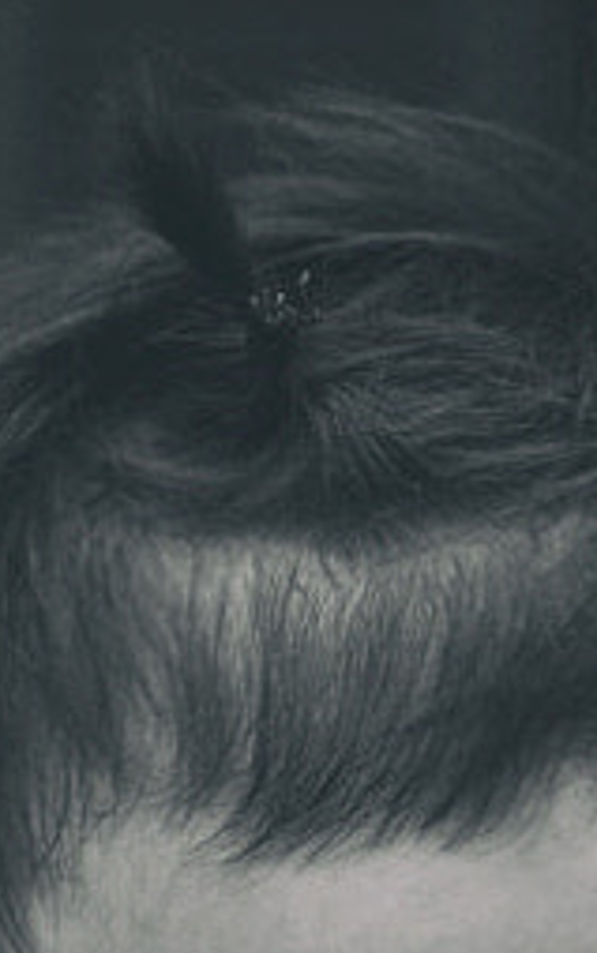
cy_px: 1998
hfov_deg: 5.8
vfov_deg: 8.7
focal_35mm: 225
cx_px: -413
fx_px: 5851
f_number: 2.8
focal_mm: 35
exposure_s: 1/100
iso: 2000
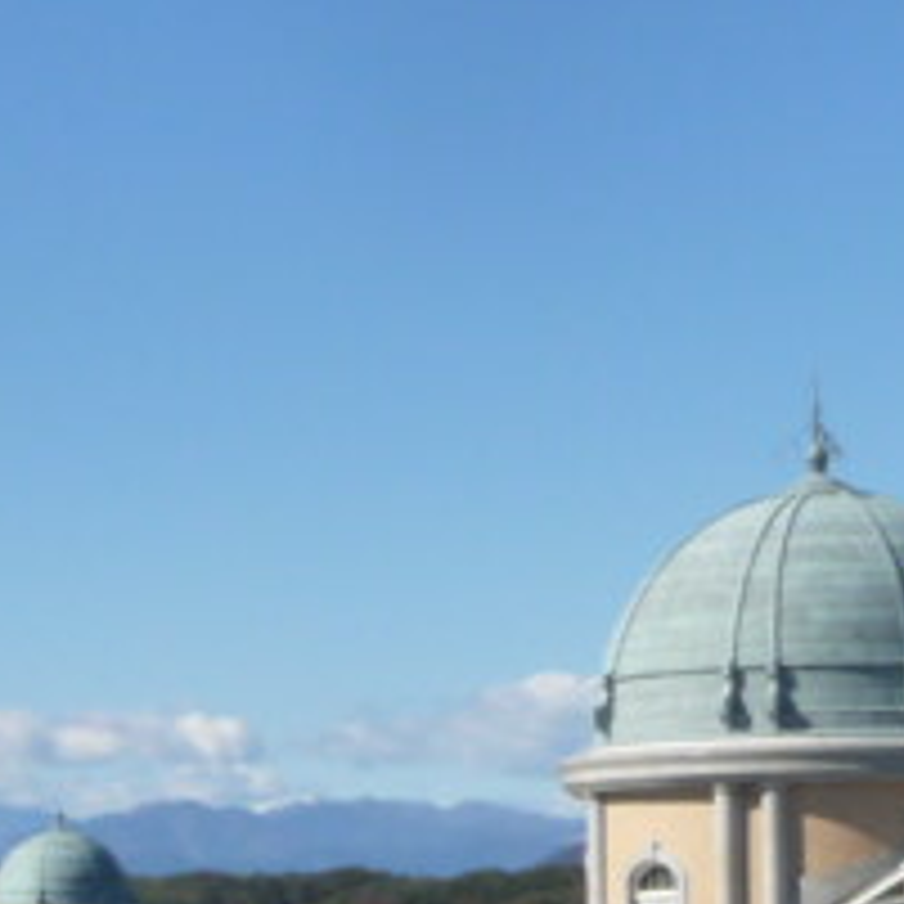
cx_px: 391
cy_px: 926
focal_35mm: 141
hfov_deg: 12.4
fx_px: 4166
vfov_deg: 12.2
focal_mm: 5
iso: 160
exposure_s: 1/1300
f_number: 3.4
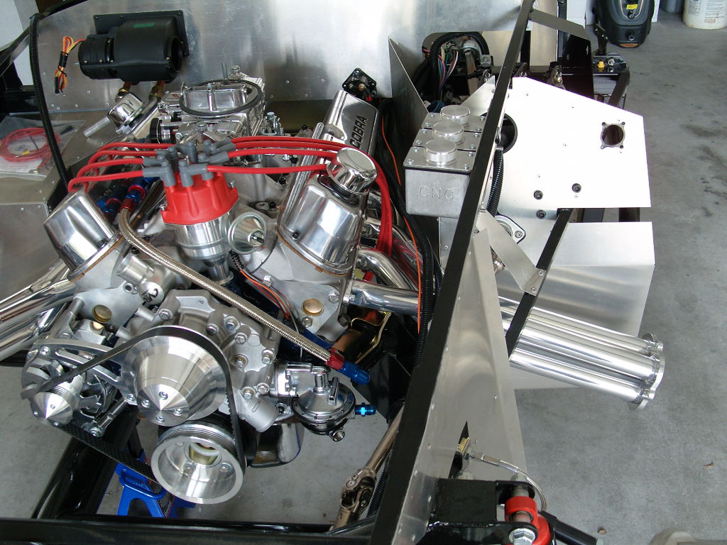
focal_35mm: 38
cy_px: 272
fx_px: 798
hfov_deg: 49.0
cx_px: 364
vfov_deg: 37.7
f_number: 2.8
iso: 80
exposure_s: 1/50
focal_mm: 7.8
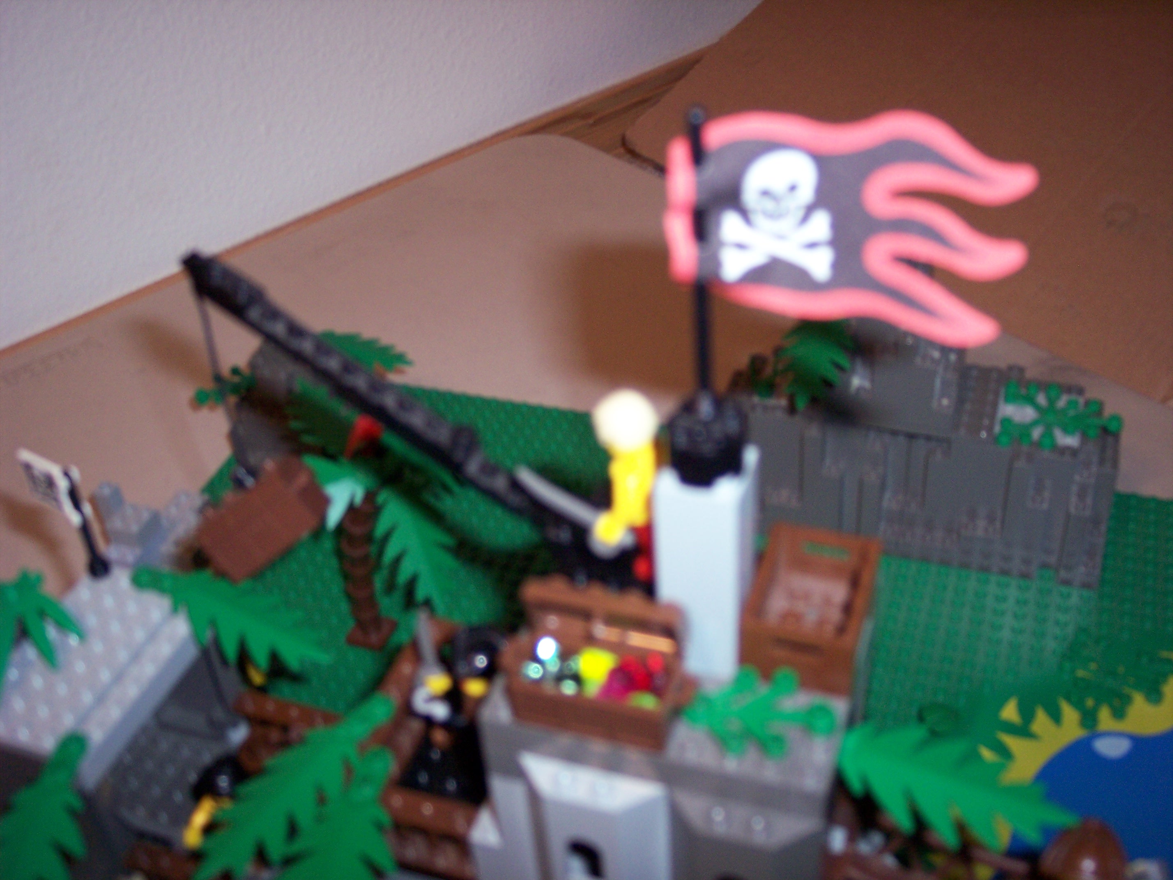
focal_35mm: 39
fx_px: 1322
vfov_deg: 36.8
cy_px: 440
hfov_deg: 47.9
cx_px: 586
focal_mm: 8
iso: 140
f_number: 2.8
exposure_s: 1/60
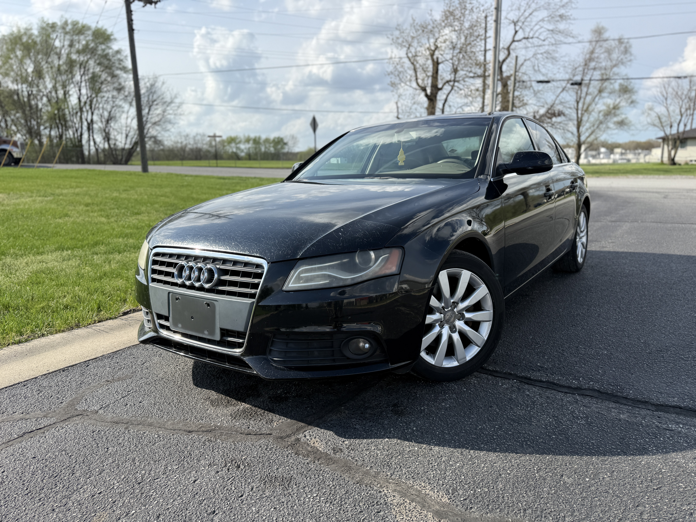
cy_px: 261
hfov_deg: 71.6
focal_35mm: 24
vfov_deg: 56.8
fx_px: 483
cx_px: 348
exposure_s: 1/3425
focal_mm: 6.76
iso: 80
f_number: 1.78
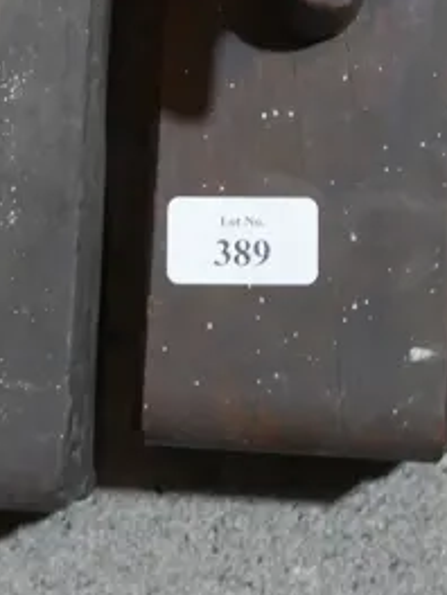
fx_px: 2669
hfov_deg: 9.6
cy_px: -480
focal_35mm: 155
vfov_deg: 11.8
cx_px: 236
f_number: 4.5
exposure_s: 1/60
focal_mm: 20
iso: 640
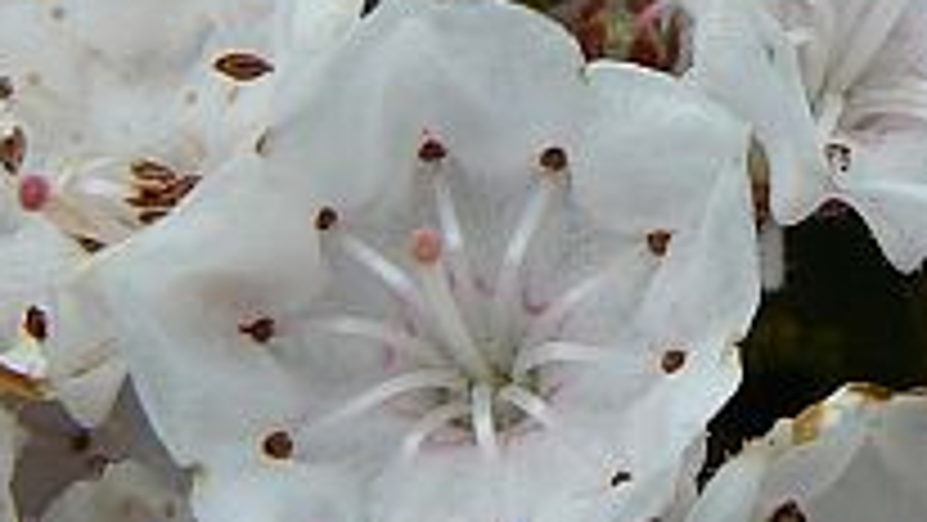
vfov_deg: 8.6
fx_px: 3467
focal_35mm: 141
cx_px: 1058
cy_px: 268
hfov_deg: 14.8
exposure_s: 1/400
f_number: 5
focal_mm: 6.4
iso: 80
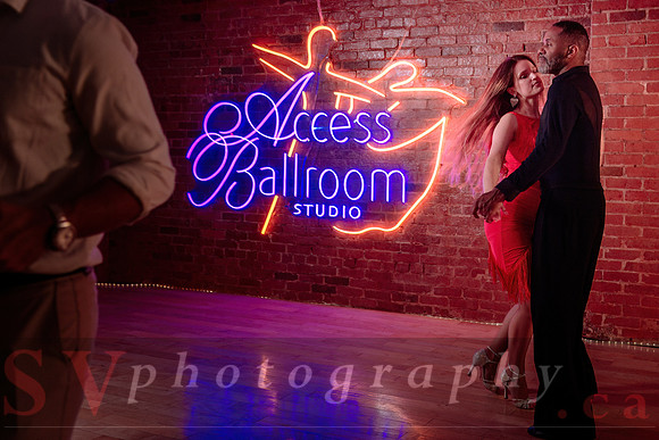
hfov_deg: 44.1
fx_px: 806
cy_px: 163
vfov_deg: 30.4
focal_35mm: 44
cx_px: 414
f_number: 2.8
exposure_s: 1/100
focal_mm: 35
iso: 640
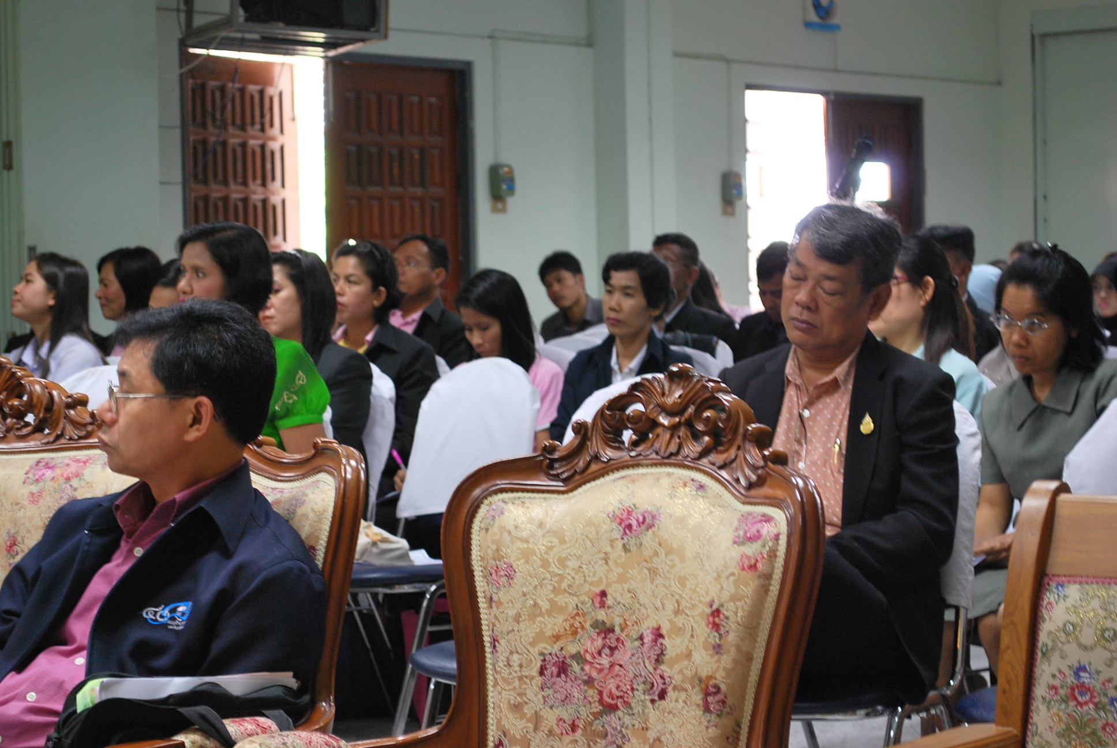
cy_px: 374
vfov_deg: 16.6
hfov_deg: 24.6
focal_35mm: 82
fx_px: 2563
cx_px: 558
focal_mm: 55
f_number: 5.6
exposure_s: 1/10
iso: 400
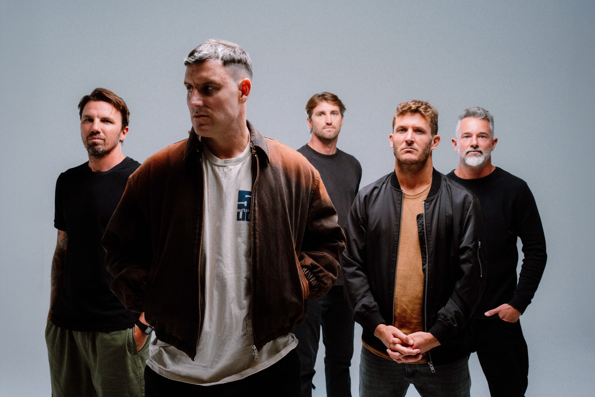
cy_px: 198
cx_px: 298
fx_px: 711
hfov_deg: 45.4
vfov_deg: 31.2
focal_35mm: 43
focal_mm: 43
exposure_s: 1/100
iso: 400
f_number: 10
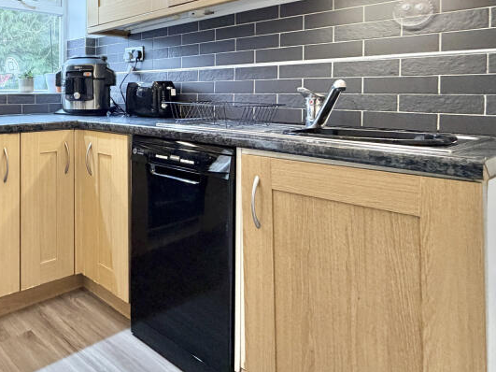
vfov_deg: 49.4
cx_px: 48
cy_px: 96
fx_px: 387
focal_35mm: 27
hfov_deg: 56.2
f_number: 2.2
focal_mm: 2.22
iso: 250
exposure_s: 1/50
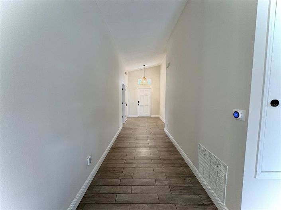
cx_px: 140
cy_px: 105
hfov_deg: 102.1
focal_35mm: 14
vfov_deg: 85.6
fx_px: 114
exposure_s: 1/60
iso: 160
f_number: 2.2
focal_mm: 2.22
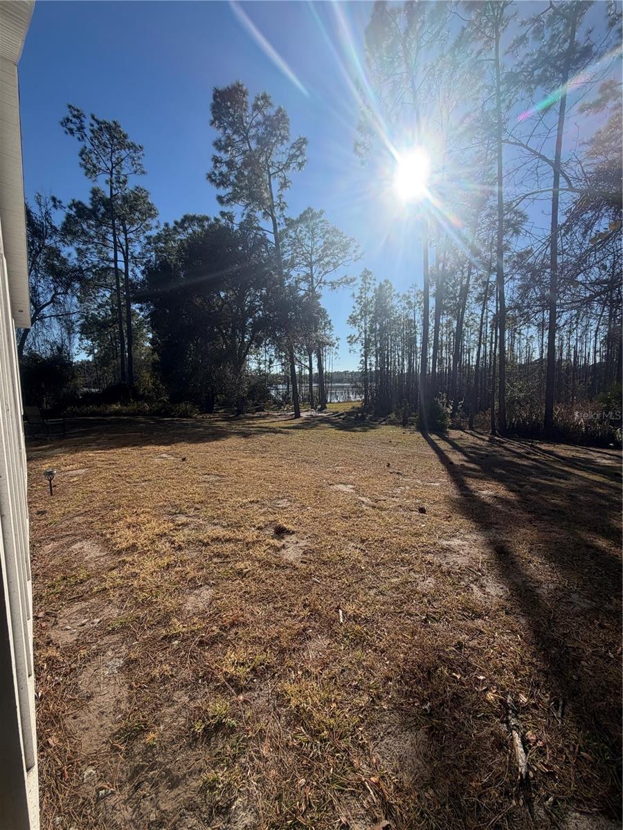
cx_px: 312
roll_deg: +1.0
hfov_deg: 85.7
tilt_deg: -6.1
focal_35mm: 14
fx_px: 336
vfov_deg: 102.1
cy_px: 415
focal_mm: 2.22
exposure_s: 1/1285
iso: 32
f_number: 2.2
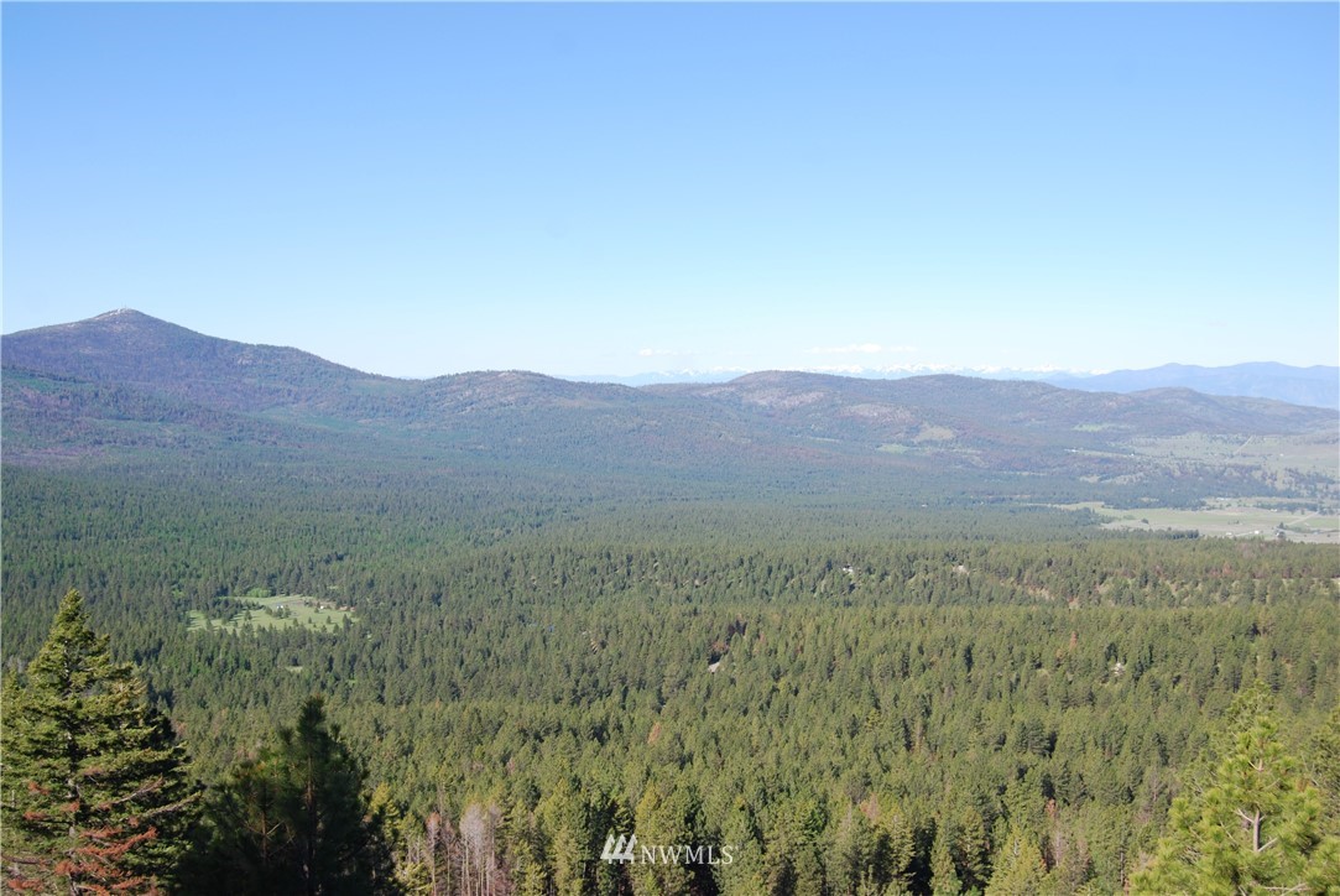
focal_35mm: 39
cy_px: 448
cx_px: 670
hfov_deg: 49.5
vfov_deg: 34.3
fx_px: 1453
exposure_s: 1/200
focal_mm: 26
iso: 100
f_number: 7.1
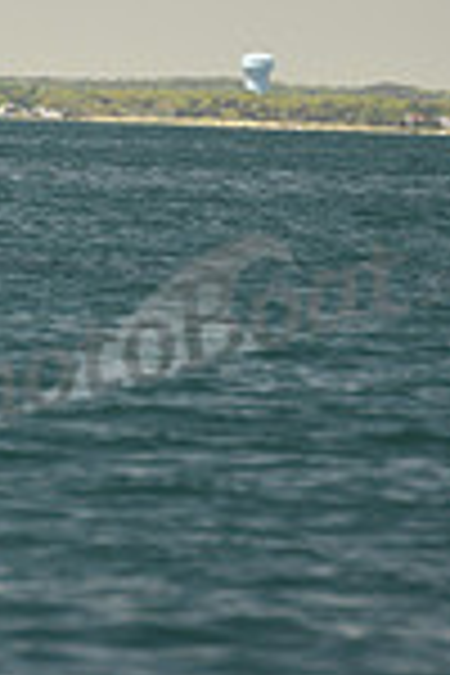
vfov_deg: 2.7
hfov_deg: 1.8
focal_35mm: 773
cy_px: -297
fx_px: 14493
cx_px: -340
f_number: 4
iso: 250
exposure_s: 1/800
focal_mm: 200
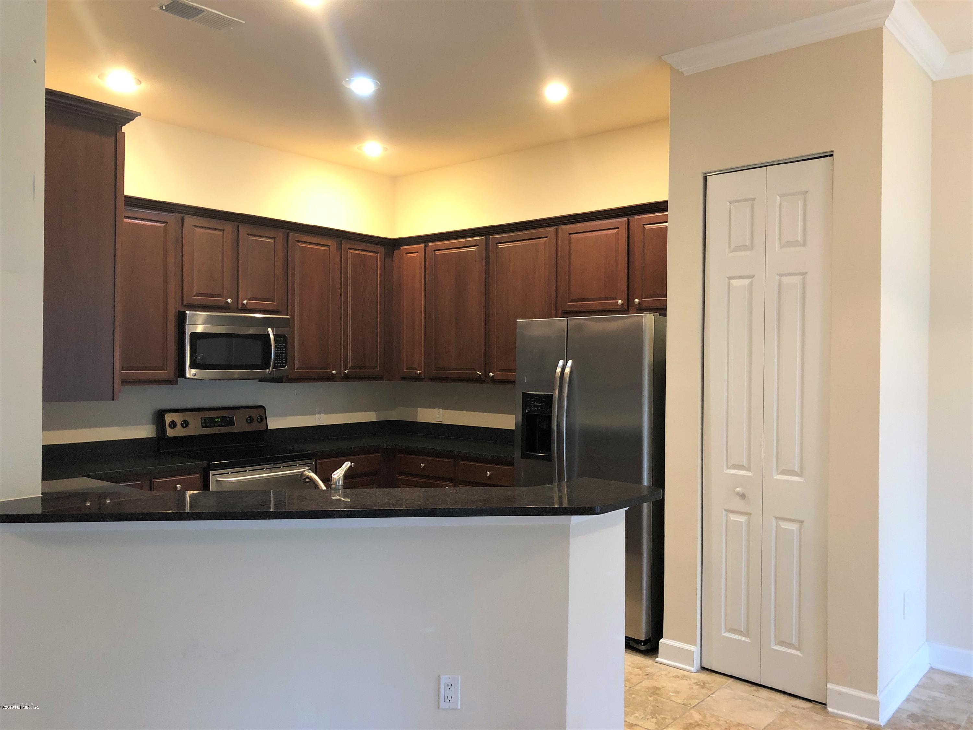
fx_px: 787
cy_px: 365
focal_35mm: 28
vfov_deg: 49.7
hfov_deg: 63.4
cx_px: 486
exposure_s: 1/15
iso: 80
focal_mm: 3.99
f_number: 1.8
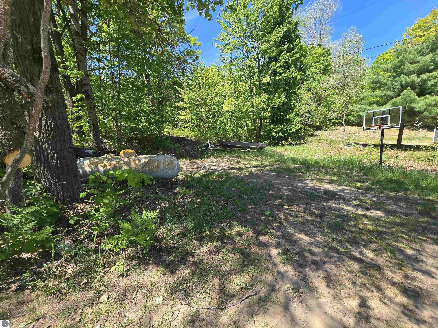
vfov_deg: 89.9
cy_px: 164
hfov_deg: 106.2
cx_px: 219
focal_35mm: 13
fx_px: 164
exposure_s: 1/720
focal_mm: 2.2
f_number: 2.2
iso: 50
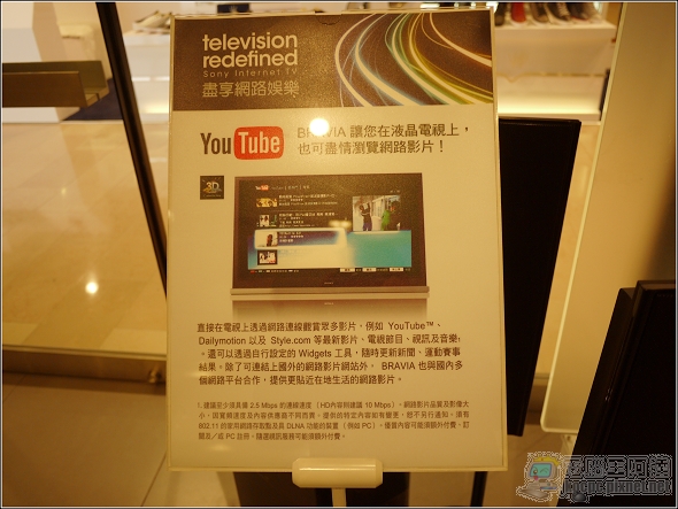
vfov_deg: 49.8
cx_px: 339
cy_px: 254
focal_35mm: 28
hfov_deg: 63.4
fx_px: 549
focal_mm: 14
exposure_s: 1/50
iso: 100
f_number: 2.5
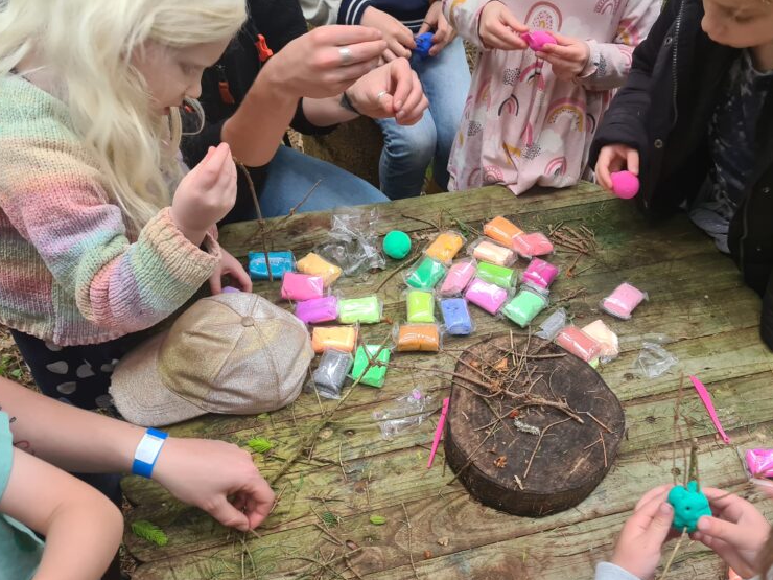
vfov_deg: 39.2
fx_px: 804
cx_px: 470
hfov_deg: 51.0
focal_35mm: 36
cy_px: 382
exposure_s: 1/50
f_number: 1.8
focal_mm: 5.4
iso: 100
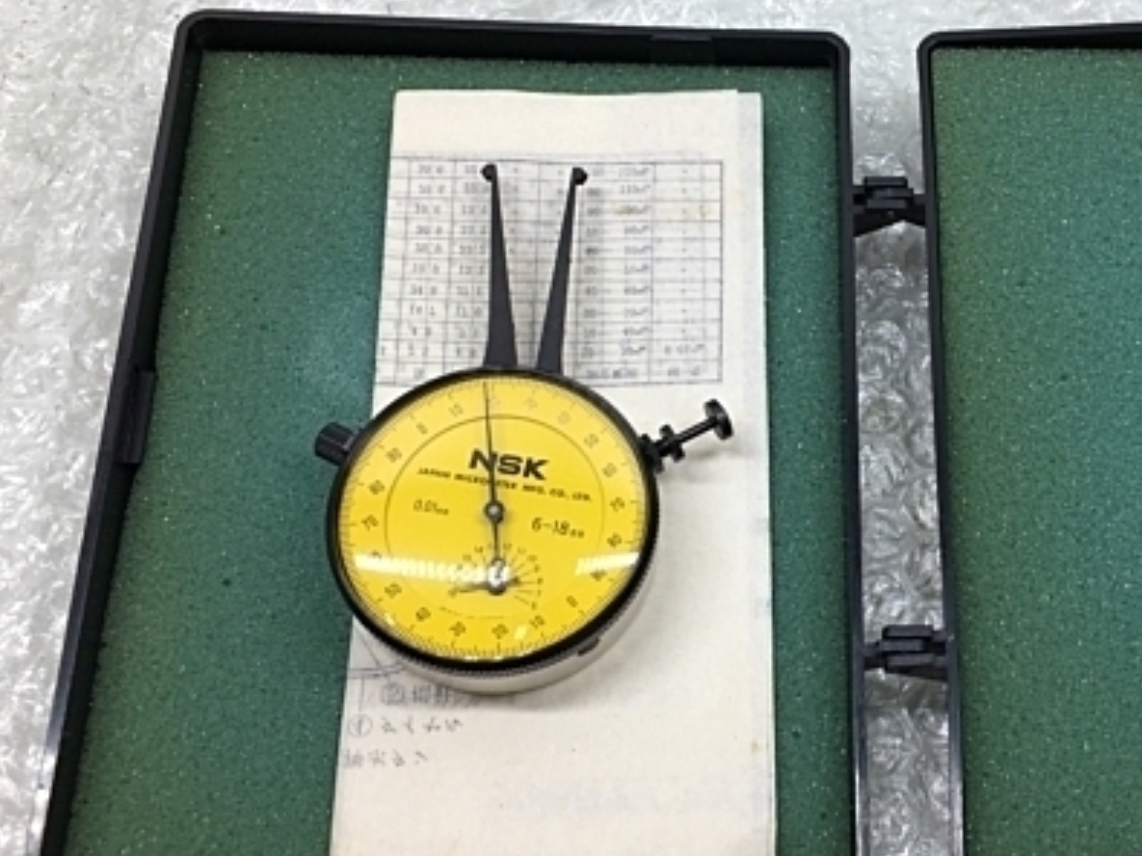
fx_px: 1550
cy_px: 385
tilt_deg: -63.4
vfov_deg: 30.8
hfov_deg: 39.2
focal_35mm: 47
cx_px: 876
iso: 25
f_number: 2.2
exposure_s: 1/60
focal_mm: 4.15
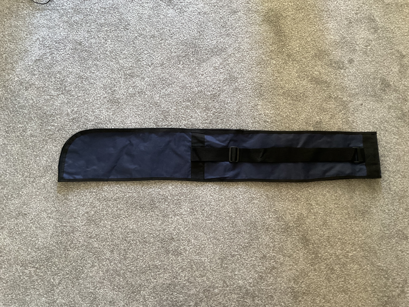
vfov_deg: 48.2
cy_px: 154
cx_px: 204
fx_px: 343
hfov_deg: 61.7
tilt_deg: -82.2
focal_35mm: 29
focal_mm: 3
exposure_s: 1/50
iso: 200
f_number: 1.8
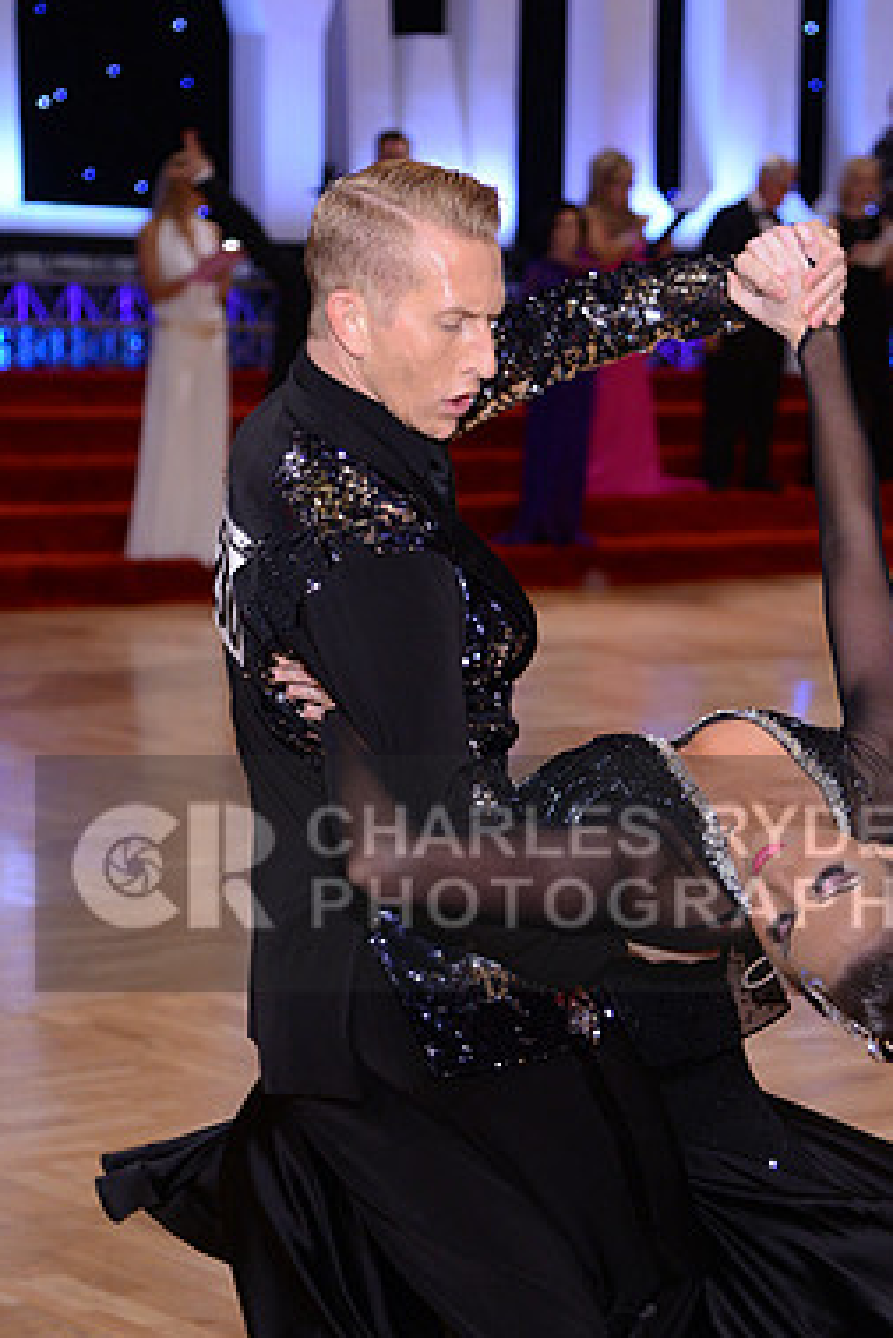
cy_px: 876
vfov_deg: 20.1
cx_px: 524
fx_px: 3754
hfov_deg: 13.6
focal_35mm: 101
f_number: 4
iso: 1600
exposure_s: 1/250
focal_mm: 66
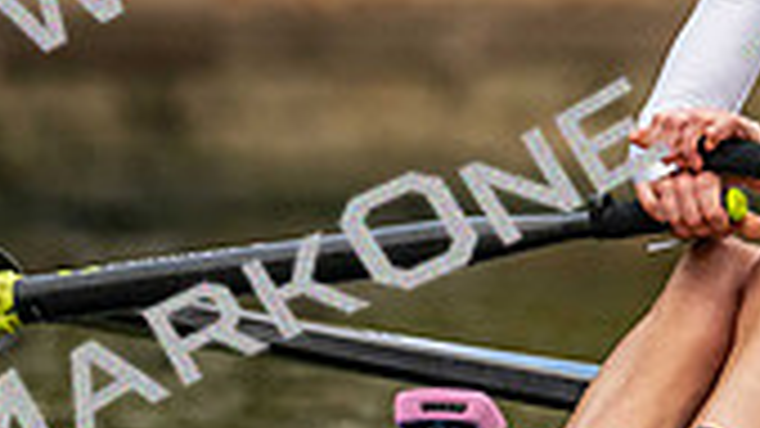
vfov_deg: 0.8
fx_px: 29035
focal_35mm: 1441
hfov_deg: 1.5
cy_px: 65
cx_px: 535
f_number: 4.5
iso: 2800
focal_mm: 400
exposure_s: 1/2500
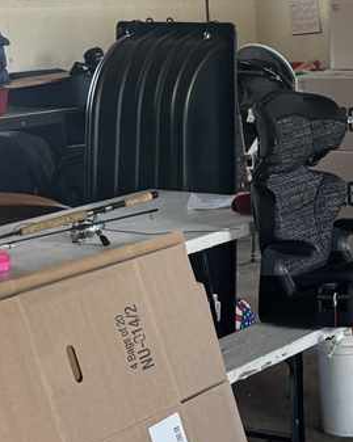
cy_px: 39
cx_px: 566
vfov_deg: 21.0
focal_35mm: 89
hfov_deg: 15.6
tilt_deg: -5.4
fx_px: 1164
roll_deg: +2.0
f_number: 1.78
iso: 200
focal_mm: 6.76
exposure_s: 1/83
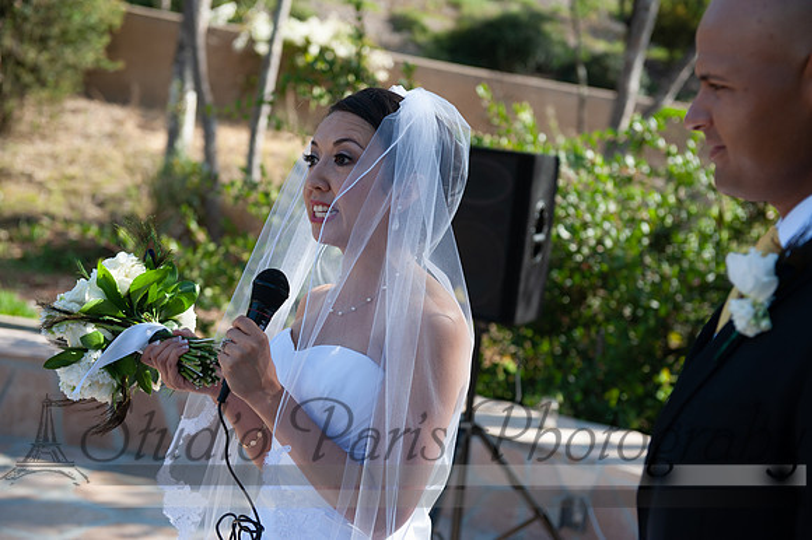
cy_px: 270
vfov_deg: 24.6
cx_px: 406
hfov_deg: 36.3
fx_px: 1240
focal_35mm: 55
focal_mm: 55
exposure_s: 1/800
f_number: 3.5
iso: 200
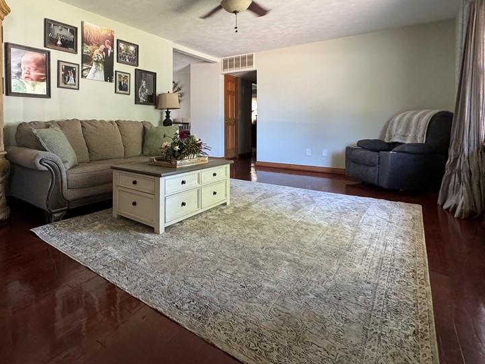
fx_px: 280
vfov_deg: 64.6
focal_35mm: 20
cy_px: 127
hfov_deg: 79.7
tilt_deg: -1.6
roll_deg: +0.3
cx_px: 172
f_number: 2.2
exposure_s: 1/84
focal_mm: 2.22
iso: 320
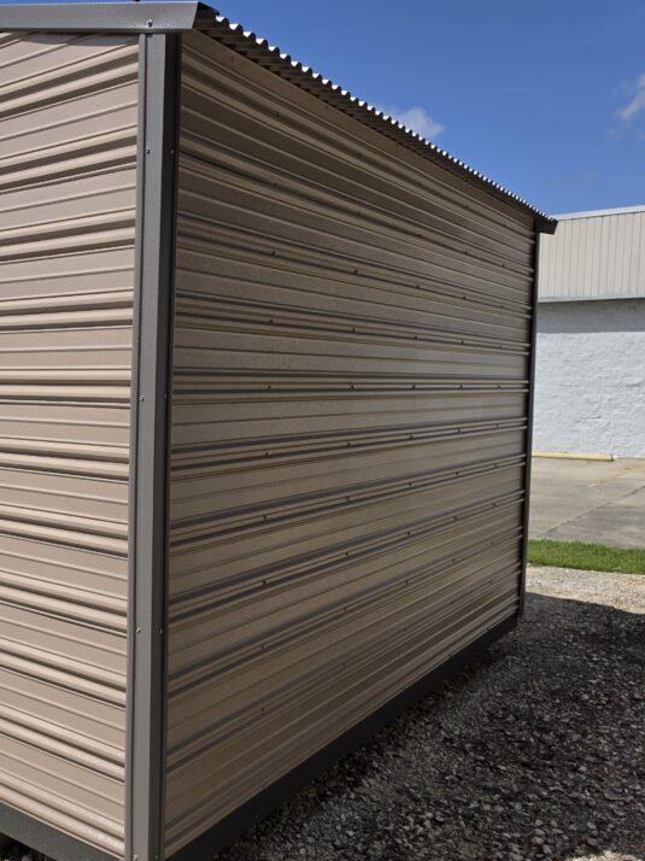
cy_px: 440
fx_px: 820
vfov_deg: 55.4
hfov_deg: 39.2
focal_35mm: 33
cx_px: 39
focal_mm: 6.5
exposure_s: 1/7939
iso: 40
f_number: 1.4
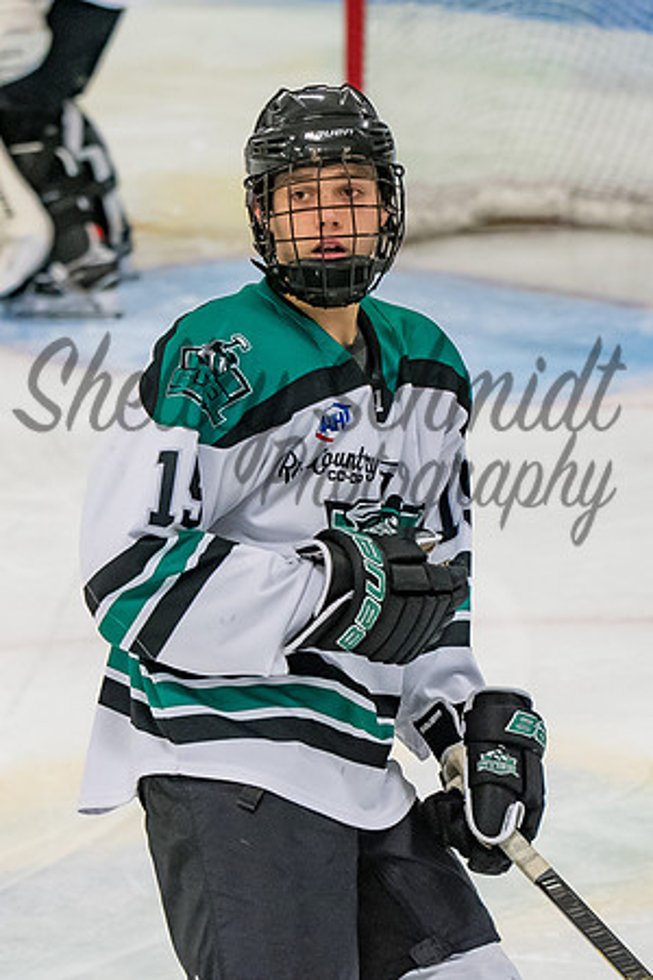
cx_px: 291
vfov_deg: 8.4
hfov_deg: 5.6
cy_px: 462
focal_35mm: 244
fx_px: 6646
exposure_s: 1/800
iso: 2500
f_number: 3.5
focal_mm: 102
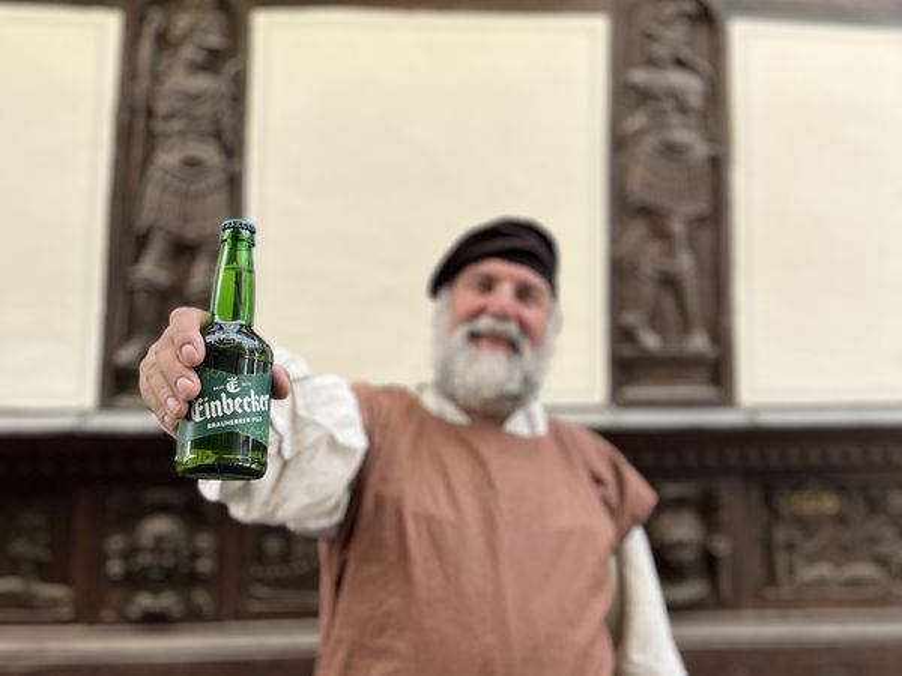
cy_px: 338
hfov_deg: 67.3
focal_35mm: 26
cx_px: 451
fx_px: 677
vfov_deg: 53.1
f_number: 1.6
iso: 50
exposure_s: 1/345
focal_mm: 5.1
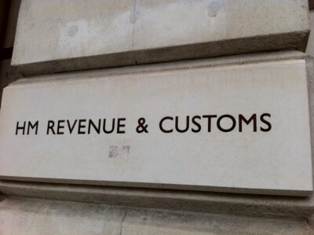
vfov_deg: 40.6
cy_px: 118
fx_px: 317
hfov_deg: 52.7
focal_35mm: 35
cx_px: 157
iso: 80
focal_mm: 3.85
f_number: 2.8
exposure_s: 1/202
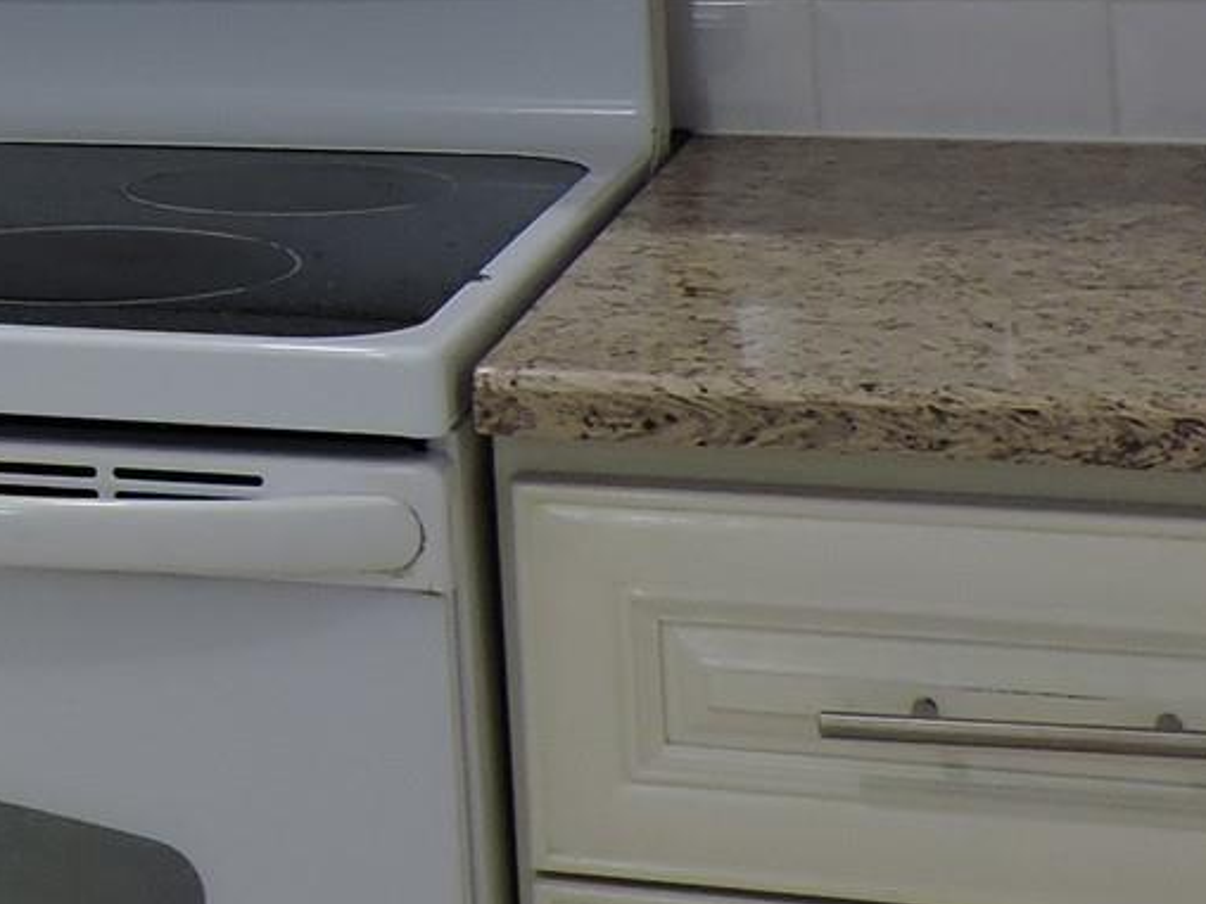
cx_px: -1192
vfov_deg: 10.6
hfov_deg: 12.9
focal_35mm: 133
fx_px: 4634
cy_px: -652
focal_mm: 5.9
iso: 110
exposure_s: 1/50
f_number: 3.2
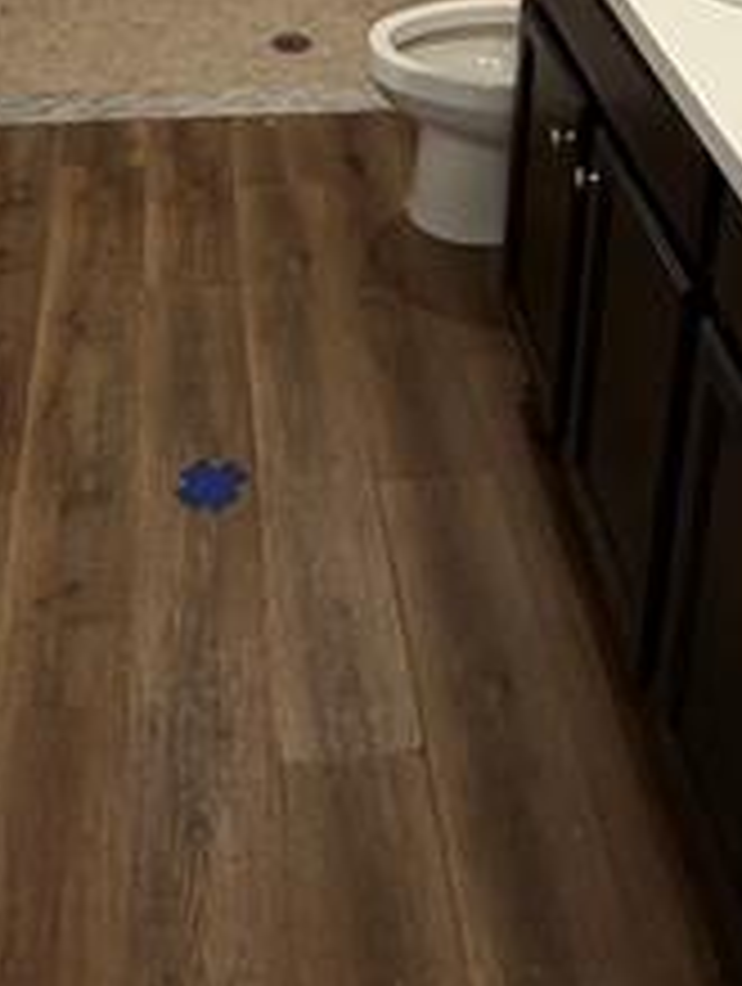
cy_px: -194
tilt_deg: -17.7
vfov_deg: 32.3
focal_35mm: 49
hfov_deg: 29.7
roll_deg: -2.7
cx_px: 324
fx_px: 1396
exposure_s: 1/60
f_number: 2.2
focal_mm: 2.22
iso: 200
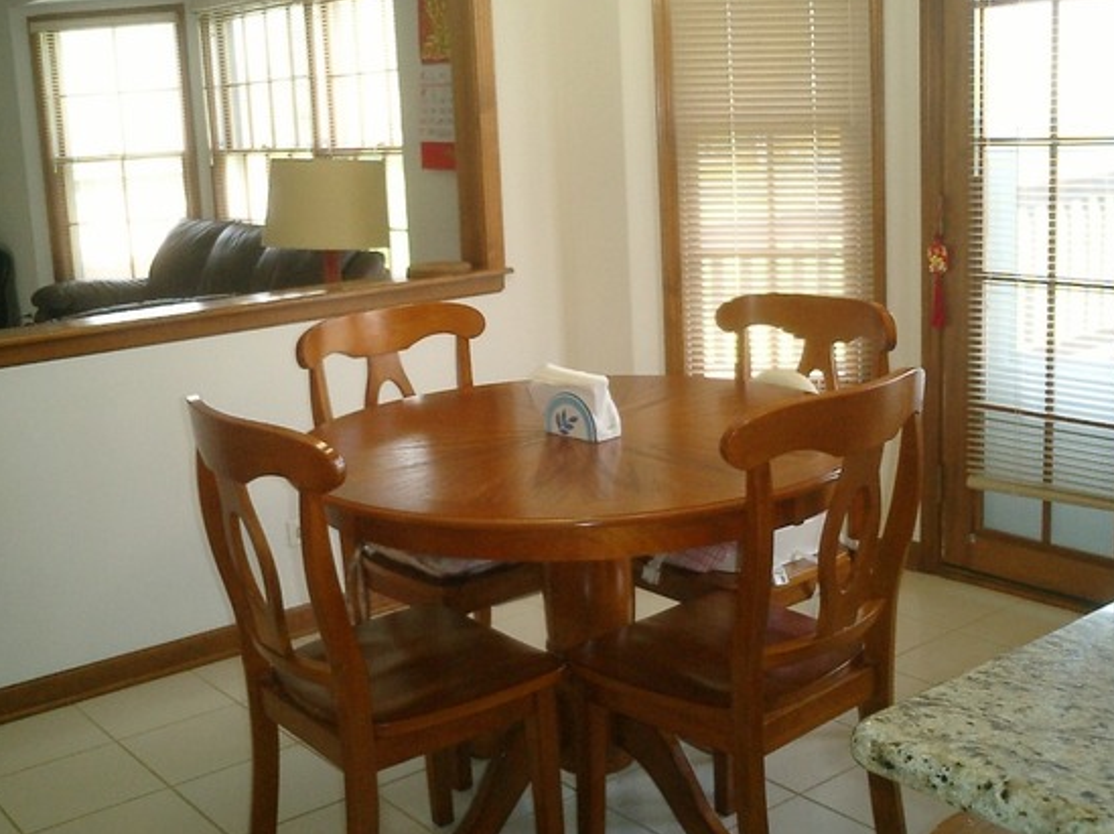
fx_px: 1351
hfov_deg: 44.8
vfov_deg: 34.3
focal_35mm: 42
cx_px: 540
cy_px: 367
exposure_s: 1/60
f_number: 3.2
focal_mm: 7.5
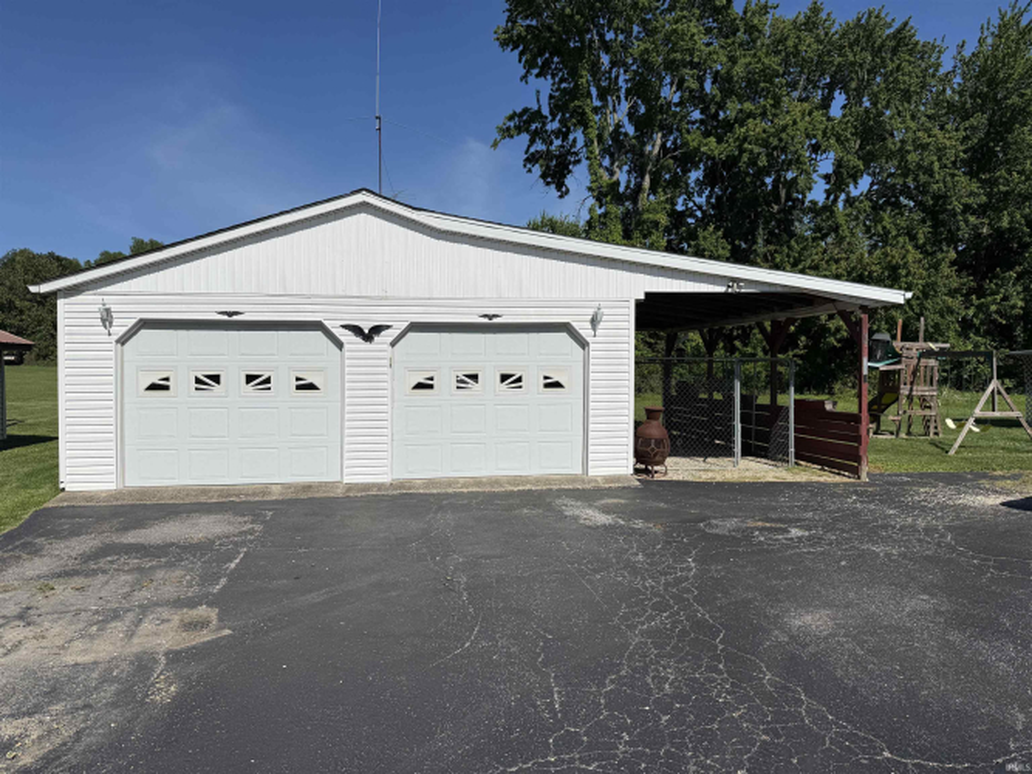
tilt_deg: -0.5
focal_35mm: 24
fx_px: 715
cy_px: 387
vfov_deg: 56.8
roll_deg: +0.0
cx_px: 516
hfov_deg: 71.6
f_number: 1.78
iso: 80
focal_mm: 6.76
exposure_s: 1/14286
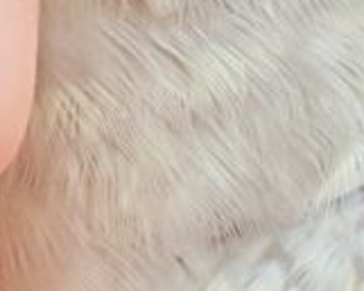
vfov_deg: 4.1
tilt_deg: -10.6
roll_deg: -3.1
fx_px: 4075
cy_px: -210
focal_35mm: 378
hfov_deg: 5.1
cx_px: 497
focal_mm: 5.96
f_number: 1.6
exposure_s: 1/50
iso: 40
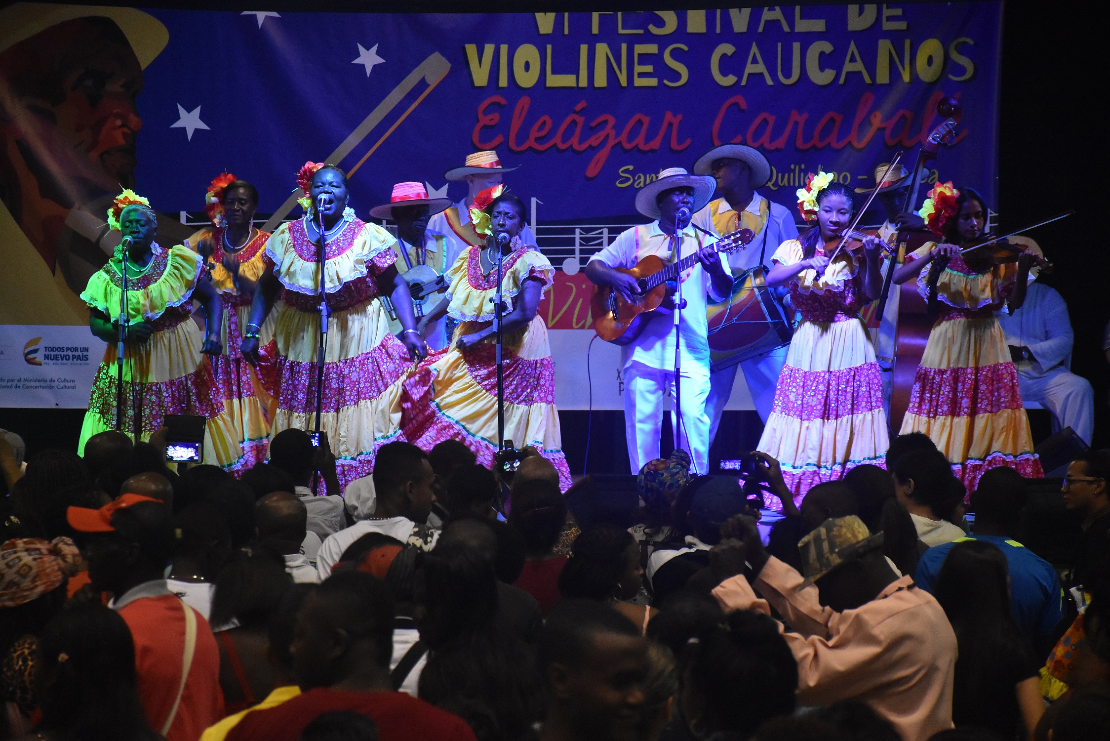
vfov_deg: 8.7
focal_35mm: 158
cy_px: 370
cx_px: 555
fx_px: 4857
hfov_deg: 13.0
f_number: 5.6
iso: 4000
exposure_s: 1/60
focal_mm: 105
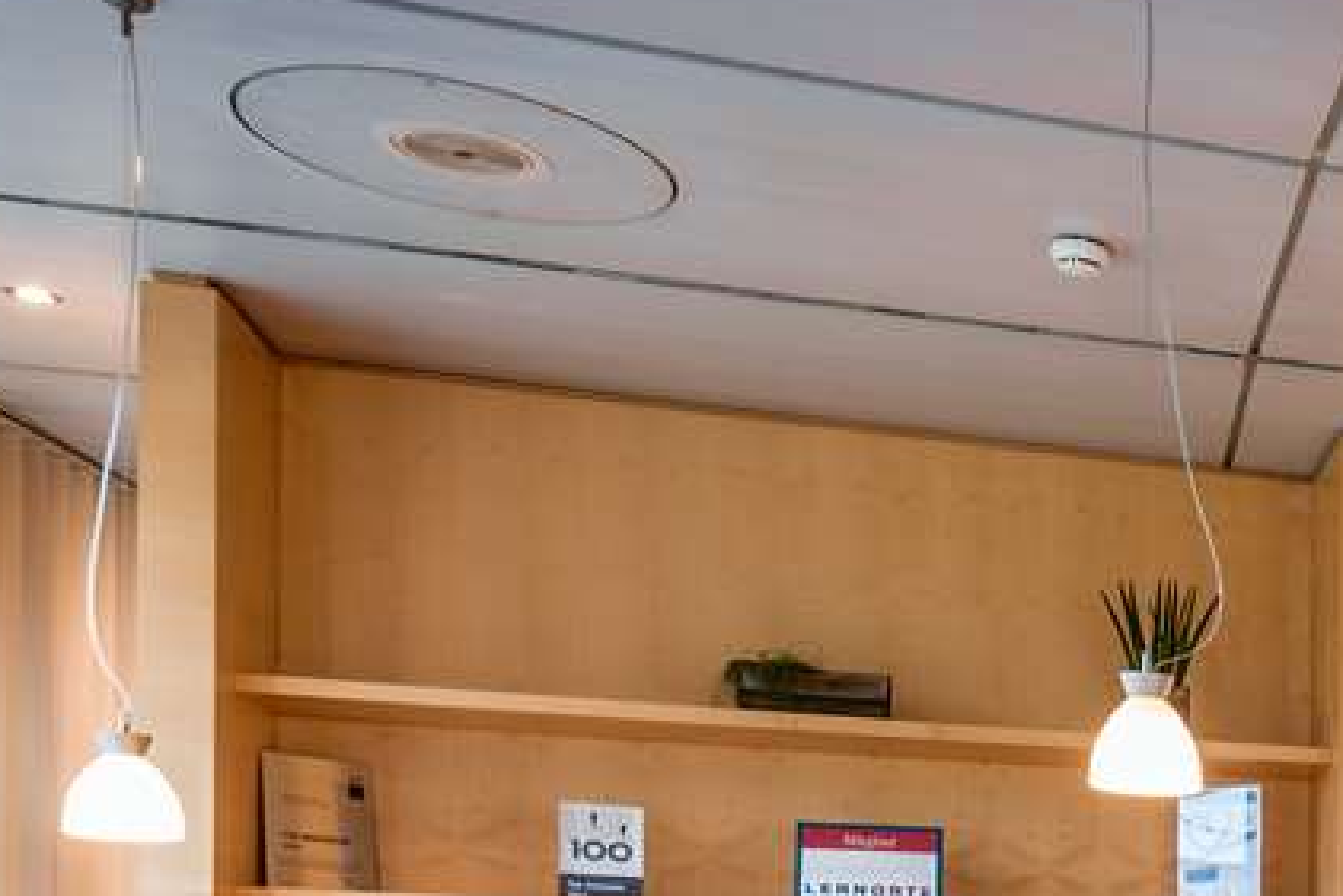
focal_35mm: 57
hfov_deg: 27.7
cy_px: 1191
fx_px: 2127
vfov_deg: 21.4
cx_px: 1837
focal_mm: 16
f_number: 5
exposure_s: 1/3
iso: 200
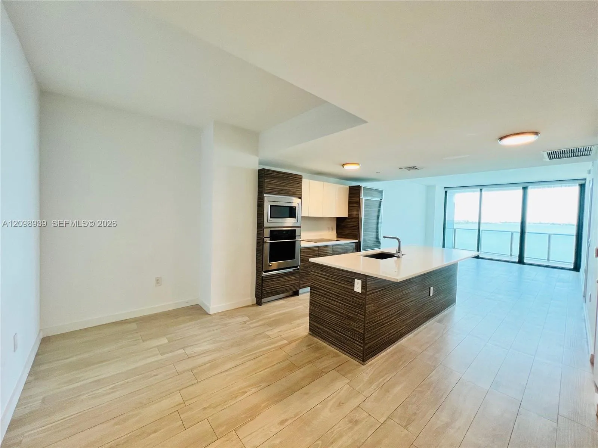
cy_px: 224
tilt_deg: -2.0
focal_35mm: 13
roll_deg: -1.4
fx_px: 225
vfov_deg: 89.9
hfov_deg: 106.2
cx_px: 299
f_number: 1.8
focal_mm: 1.57
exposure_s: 1/120
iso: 80
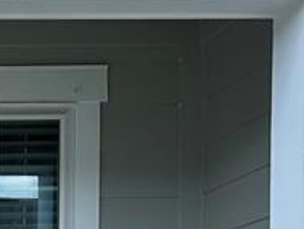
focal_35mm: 130
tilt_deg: -0.1
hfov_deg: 12.8
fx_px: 1142
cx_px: -341
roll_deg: -0.5
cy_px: 431
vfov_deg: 10.6
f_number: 1.78
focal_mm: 6.86
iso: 80
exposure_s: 1/1374
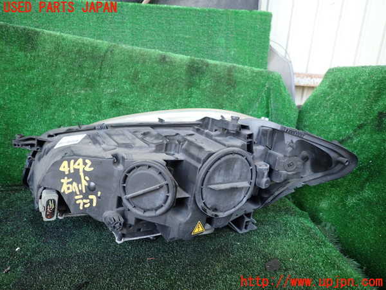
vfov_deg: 54.9
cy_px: 145
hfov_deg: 69.4
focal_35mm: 25
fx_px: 279
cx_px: 193
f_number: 2
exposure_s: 1/60
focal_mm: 4.5
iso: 160
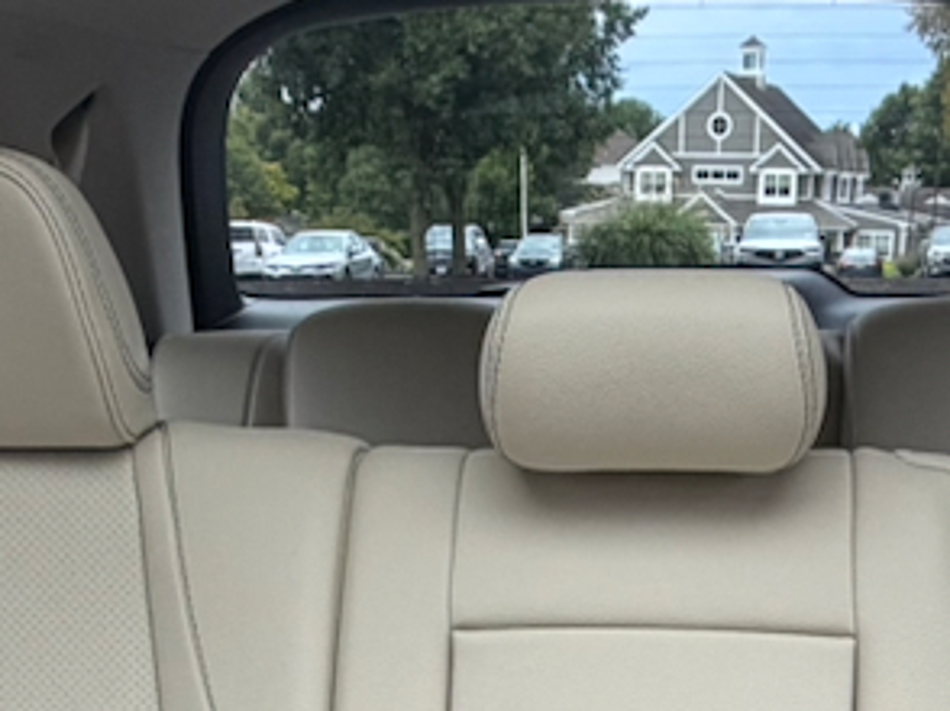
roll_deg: -1.4
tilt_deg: -27.7
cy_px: 1047
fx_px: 1673
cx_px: 611
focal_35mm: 61
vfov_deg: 20.7
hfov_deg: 31.5
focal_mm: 2.22
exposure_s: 1/121
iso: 80
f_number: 2.2
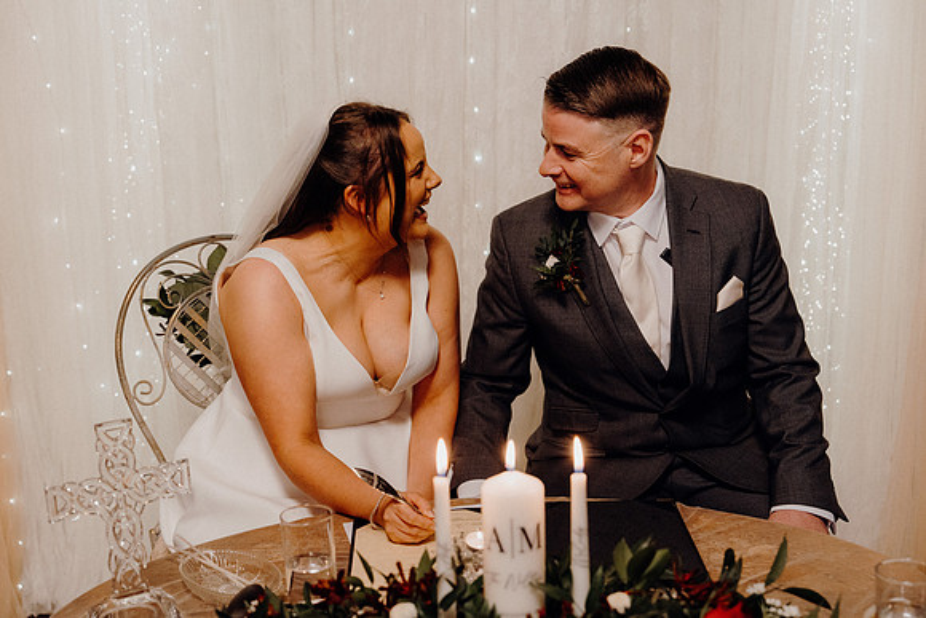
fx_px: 1312
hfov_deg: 38.9
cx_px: 463
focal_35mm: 51
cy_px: 309
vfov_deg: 26.5
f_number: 3.5
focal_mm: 51
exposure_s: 1/160
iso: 2500
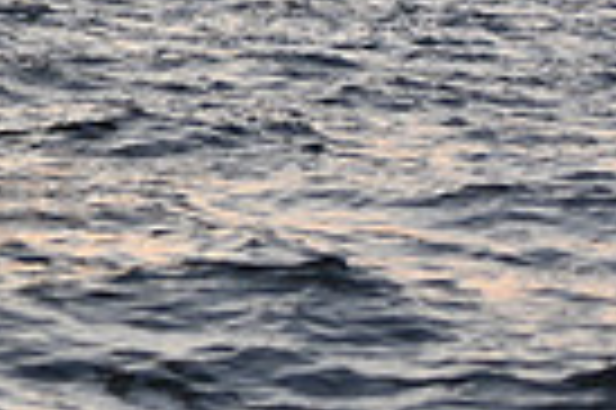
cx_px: -652
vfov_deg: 4.6
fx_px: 5059
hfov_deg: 6.7
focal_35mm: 296
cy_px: -394
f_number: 2.8
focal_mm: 70
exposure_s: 1/500
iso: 320
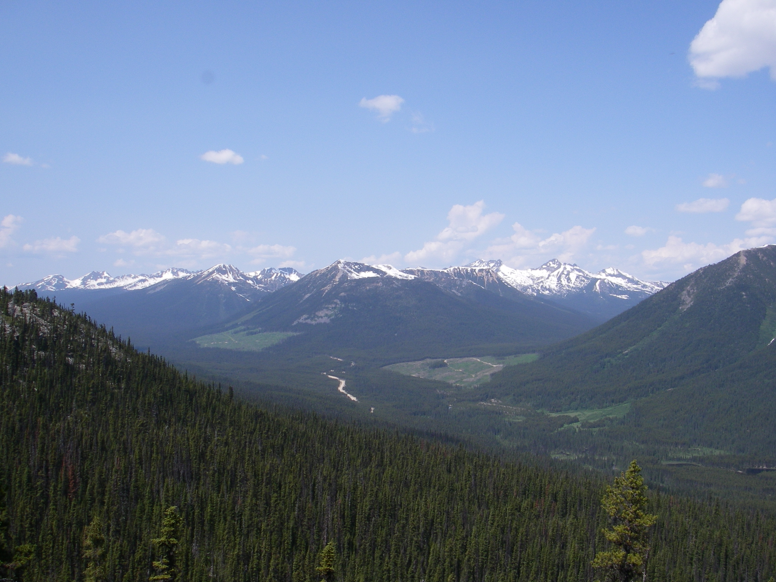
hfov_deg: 49.0
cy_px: 291
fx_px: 852
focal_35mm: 38
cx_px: 388
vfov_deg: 37.7
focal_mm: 6.3
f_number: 6.6
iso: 80
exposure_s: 1/320
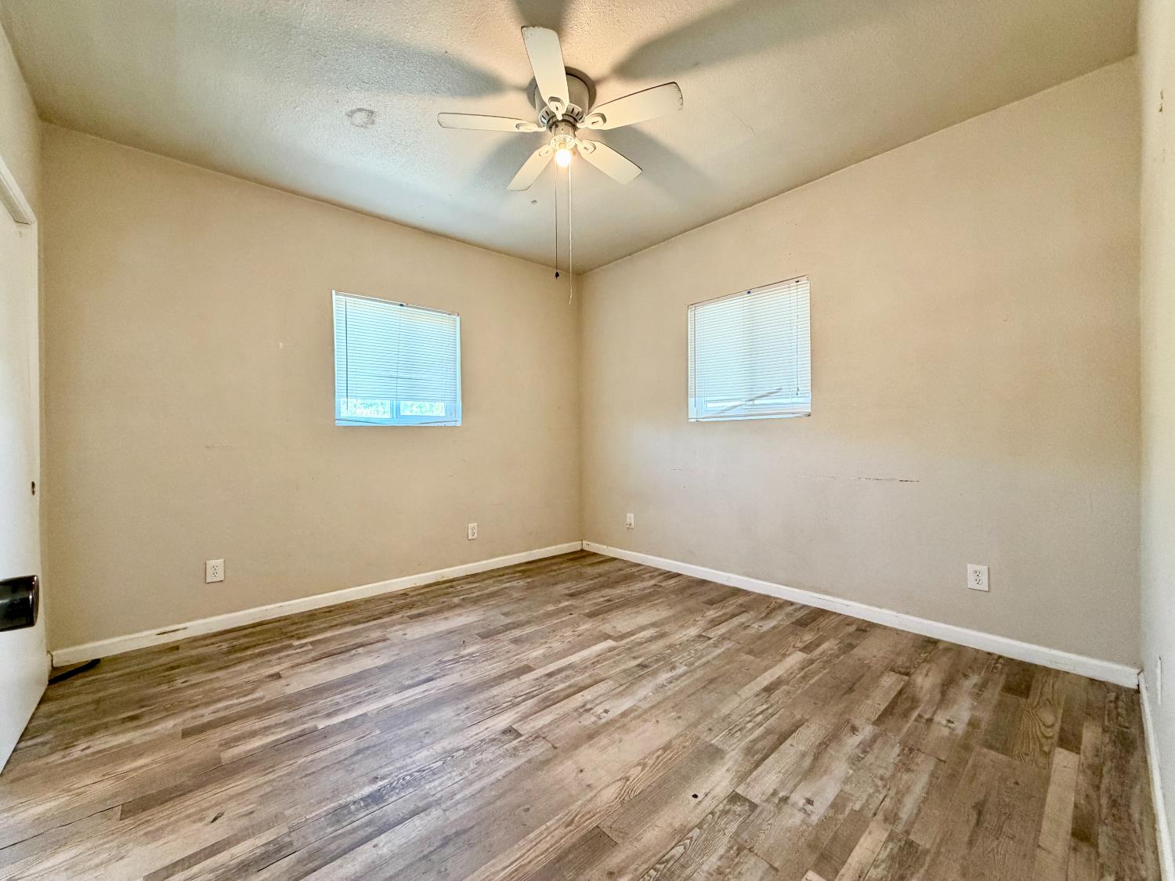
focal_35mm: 14
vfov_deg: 85.7
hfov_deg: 102.1
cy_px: 440
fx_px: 475
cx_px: 588
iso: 320
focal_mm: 2.22
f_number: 2.2
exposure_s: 1/60
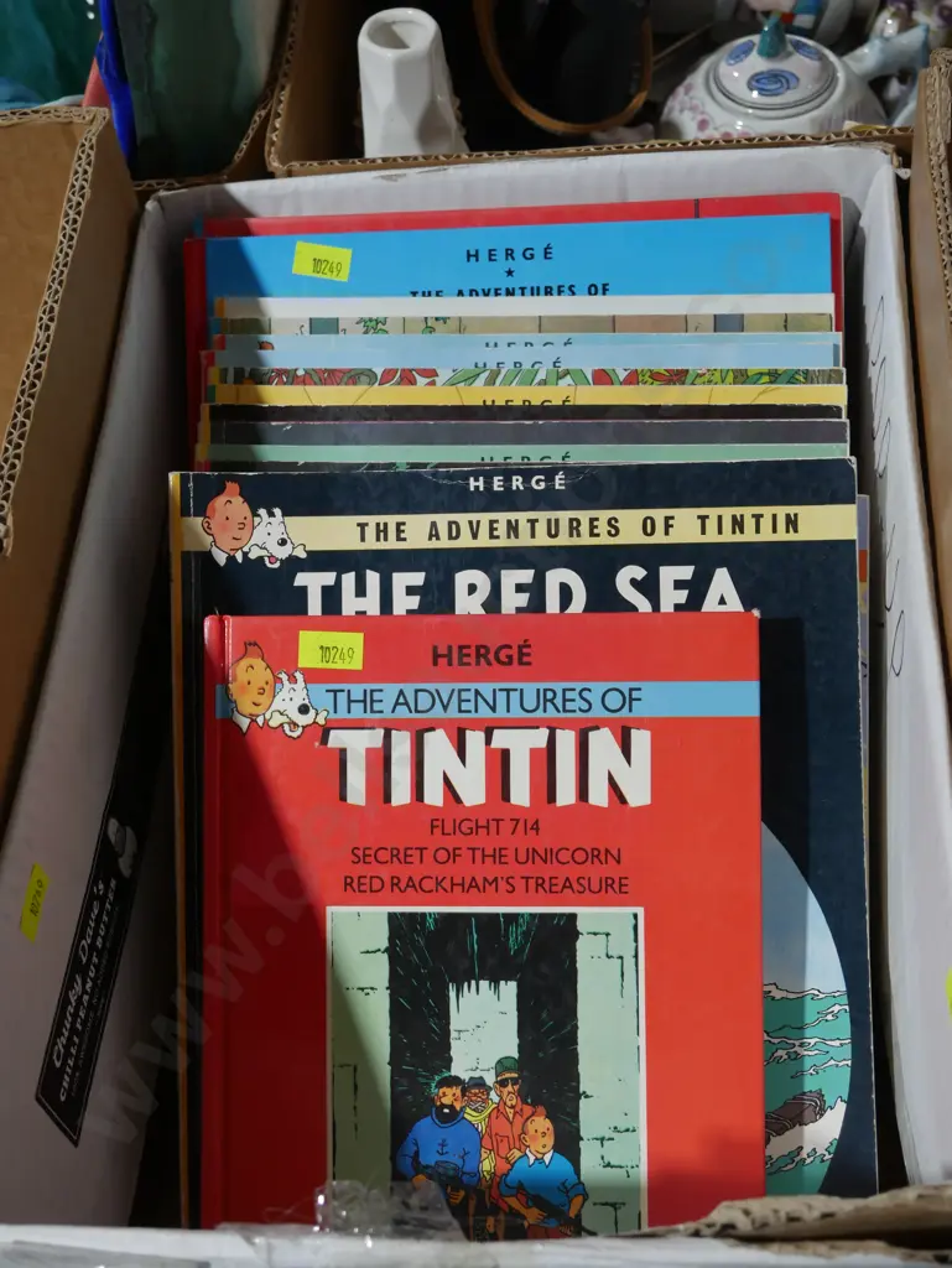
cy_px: 634
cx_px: 476
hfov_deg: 29.1
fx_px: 1832
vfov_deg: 38.2
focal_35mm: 50
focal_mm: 25
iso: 640
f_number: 5.3
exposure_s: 1/60
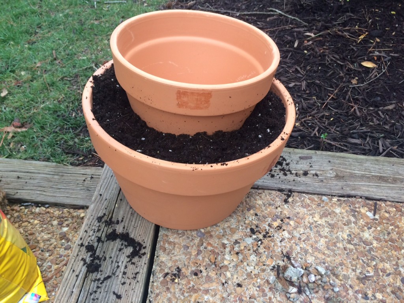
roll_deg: -2.7
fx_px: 338
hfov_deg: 61.7
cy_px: 152
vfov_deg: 48.2
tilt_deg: -42.6
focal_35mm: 29
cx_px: 202
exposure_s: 1/30
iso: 40
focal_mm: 4.15
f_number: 2.2
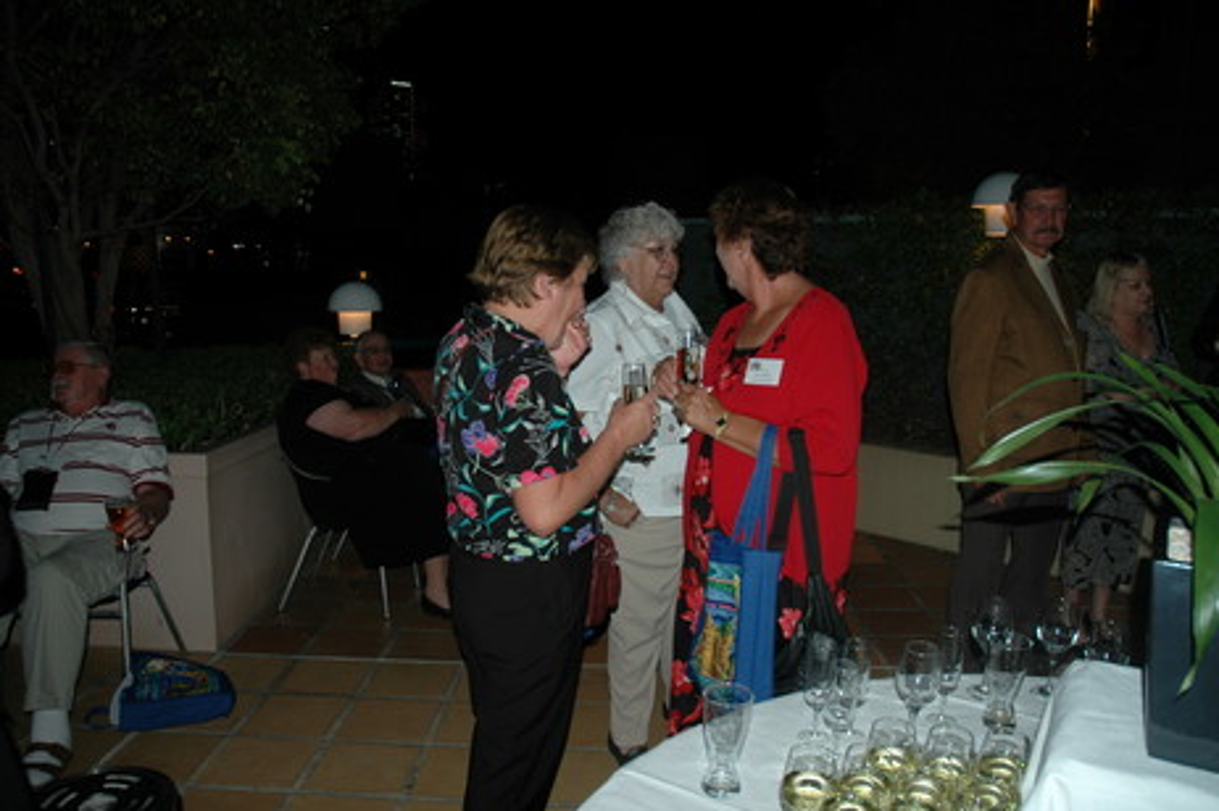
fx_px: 947
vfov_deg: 46.3
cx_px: 629
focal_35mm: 28
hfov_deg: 65.5
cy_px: 417
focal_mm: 18
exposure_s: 1/60
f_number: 3.5
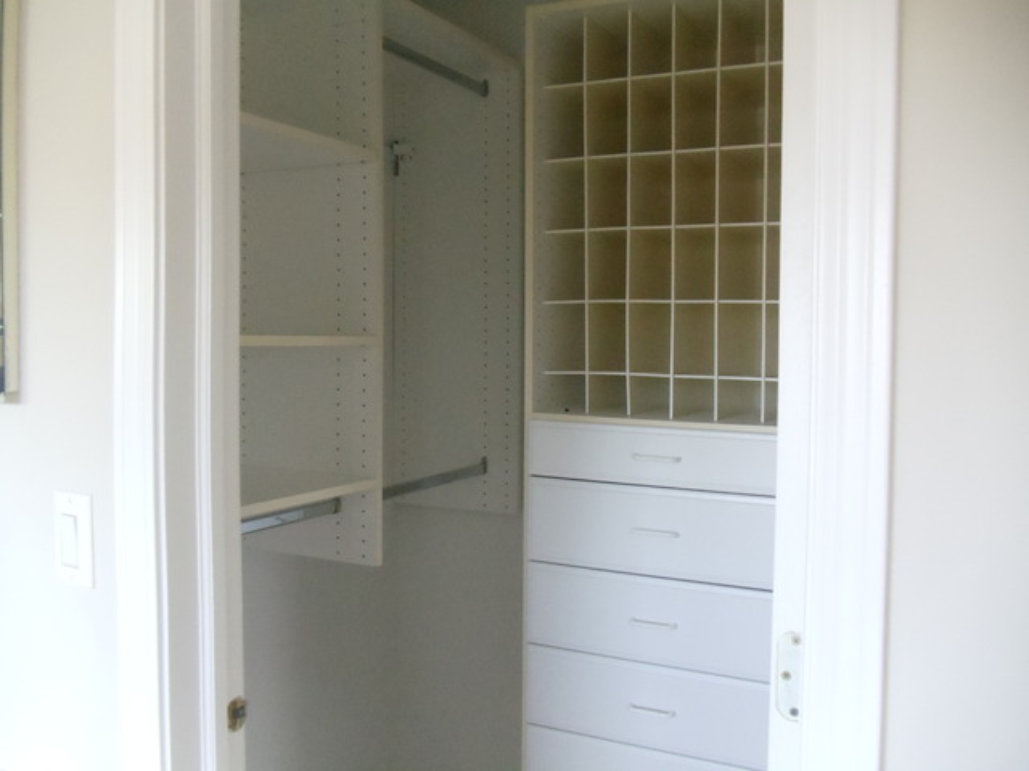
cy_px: 386
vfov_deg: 32.9
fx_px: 1308
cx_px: 514
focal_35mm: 44
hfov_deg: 42.9
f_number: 3.5
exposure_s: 1/60
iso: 800
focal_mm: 6
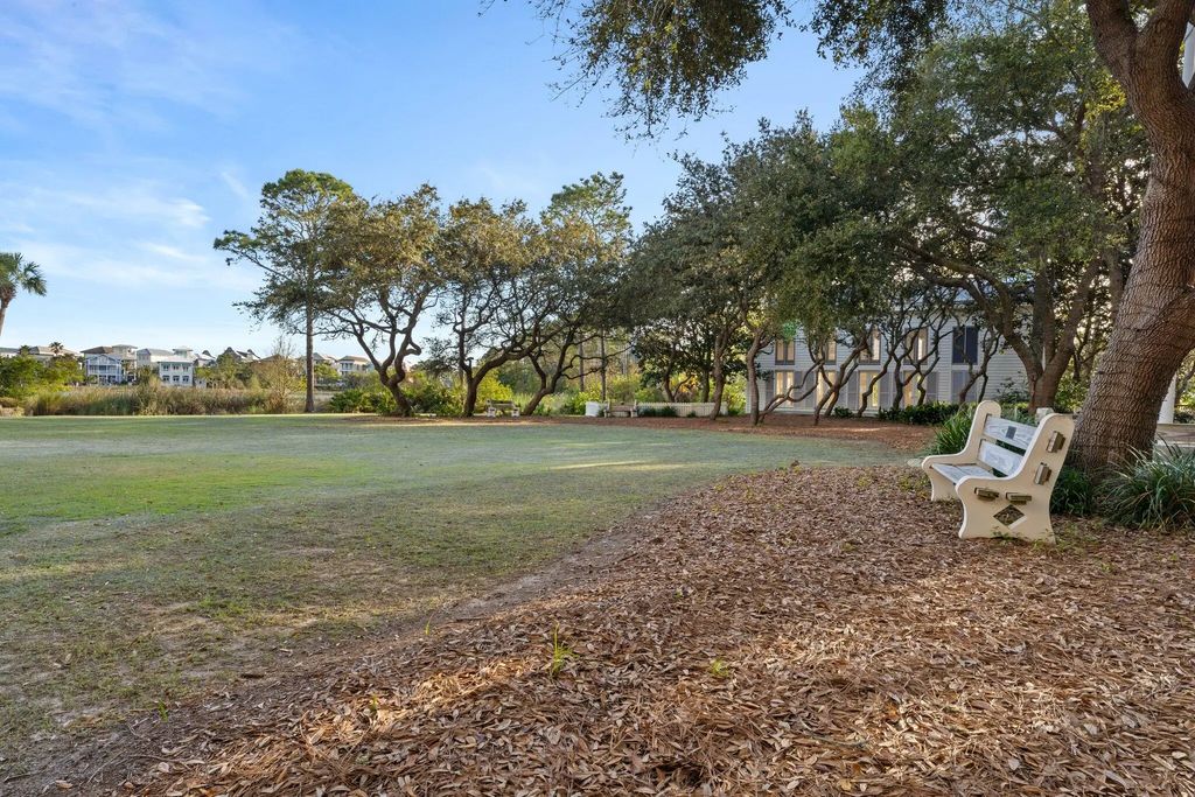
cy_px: 398
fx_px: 654
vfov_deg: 62.7
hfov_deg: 84.8
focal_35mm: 20
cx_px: 598
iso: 400
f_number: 13
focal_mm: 19.7
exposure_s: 1/40
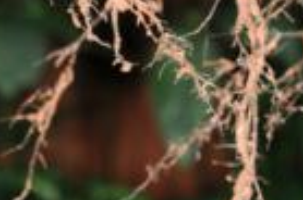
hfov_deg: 5.3
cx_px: -20
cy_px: -108
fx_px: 3267
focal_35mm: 389
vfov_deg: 3.5
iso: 200
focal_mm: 60
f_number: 9
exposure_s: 1/60
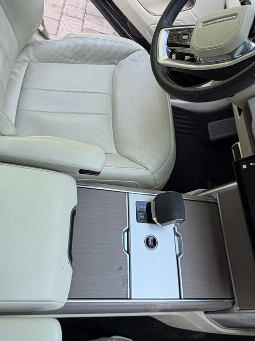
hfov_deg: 42.9
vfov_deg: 54.3
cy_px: 116
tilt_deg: -49.5
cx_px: 134
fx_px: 324
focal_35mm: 33
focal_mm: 2.22
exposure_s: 1/121
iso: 80
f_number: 2.2
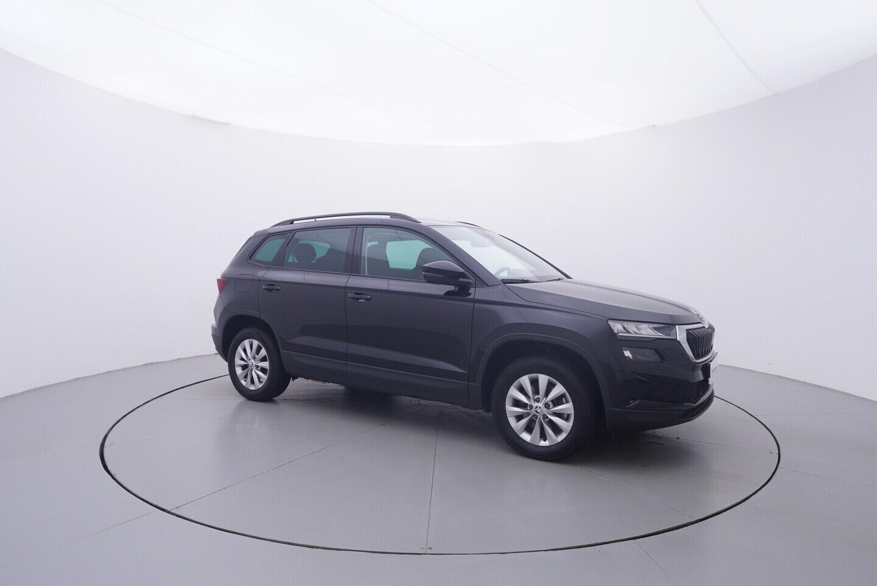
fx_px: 548
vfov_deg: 56.2
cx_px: 438
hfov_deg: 77.3
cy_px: 293
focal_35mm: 22
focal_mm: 15
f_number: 5
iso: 200
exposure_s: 1/80
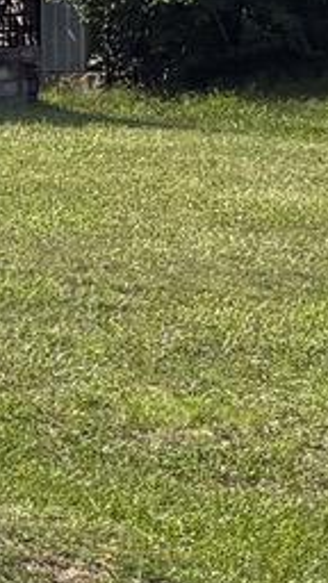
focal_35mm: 227
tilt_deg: -2.5
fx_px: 3510
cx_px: -1405
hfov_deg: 4.5
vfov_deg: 9.5
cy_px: 369
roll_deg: +1.5
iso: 50
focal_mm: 5.96
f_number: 1.6
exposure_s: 1/2364
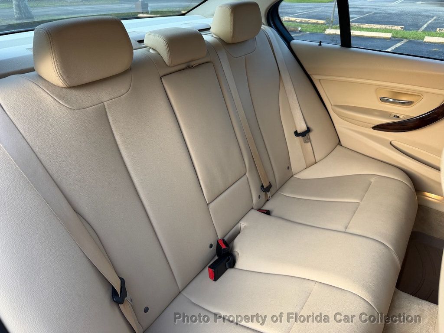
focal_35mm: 24
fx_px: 308
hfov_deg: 71.6
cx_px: 222
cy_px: 166
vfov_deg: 56.8
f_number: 1.78
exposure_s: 1/184
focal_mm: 6.76
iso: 125
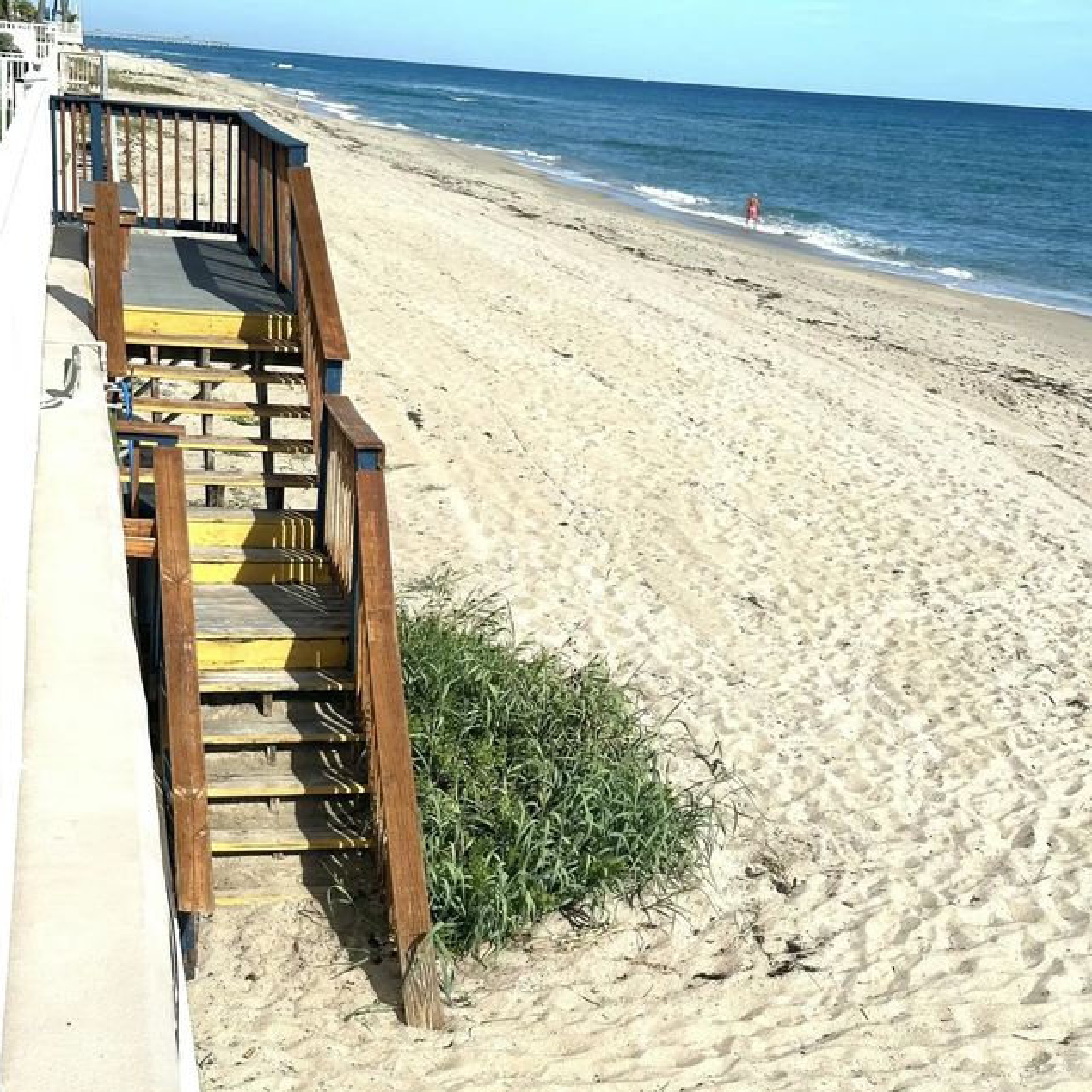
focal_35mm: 57
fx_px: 2034
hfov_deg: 30.0
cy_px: 692
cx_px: 547
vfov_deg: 29.9
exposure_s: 1/8197
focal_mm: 6.86
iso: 64
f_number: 1.78
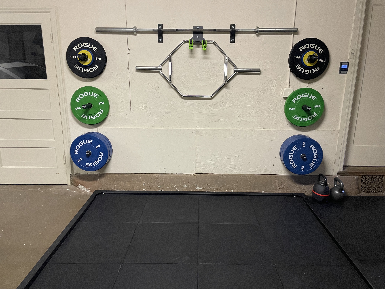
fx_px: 289
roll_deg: -0.8
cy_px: 144
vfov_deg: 53.1
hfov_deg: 67.3
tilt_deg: -15.0
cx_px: 192
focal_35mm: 26
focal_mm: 4.2
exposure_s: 1/60
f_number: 1.6
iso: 400
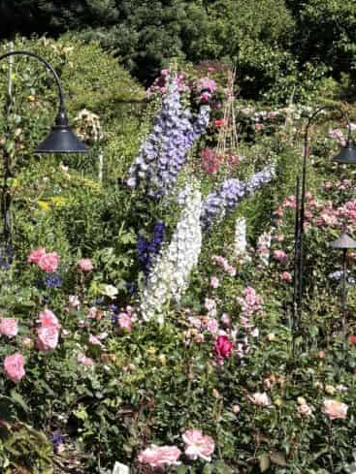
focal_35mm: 85
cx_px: 30
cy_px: 195
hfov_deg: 17.1
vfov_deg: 23.0
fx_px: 1165
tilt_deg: -0.6
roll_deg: +1.3
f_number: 1.6
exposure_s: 1/1751
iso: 50
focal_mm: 5.96
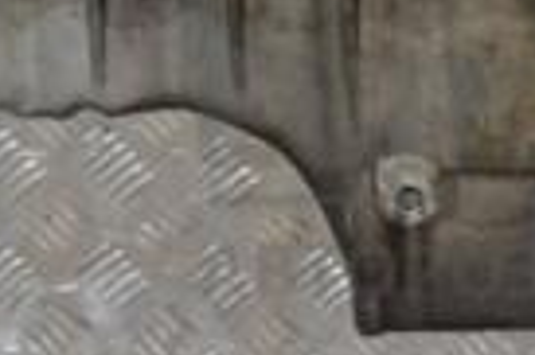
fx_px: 3325
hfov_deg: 9.2
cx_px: 125
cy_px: -410
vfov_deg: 5.9
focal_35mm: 224
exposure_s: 1/25
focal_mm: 34
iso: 3200
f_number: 5.6
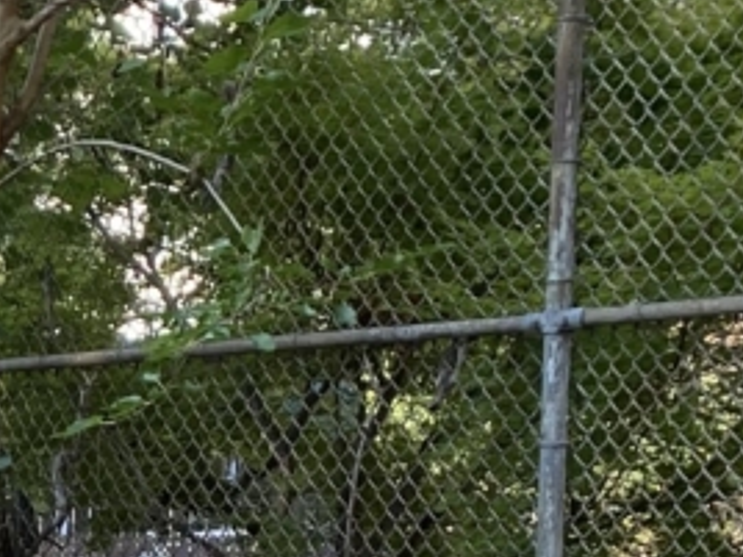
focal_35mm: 149
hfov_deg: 11.3
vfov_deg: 9.3
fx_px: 3198
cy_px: 1144
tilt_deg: -10.5
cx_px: -968
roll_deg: +1.9
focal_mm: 4.25
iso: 32
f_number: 1.8
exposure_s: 1/126
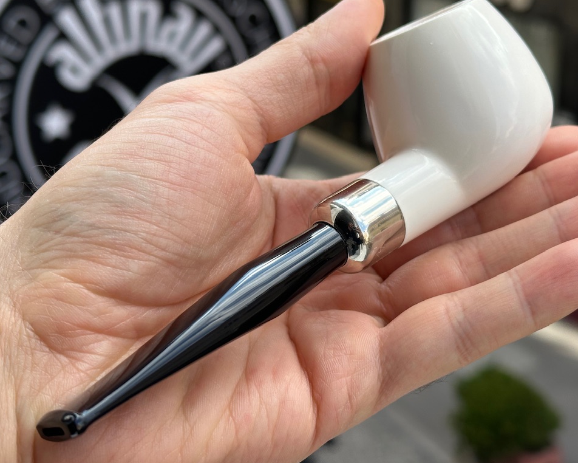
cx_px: 277
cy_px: 199
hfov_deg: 30.0
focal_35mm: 63
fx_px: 1078
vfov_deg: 24.2
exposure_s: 1/1041
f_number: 1.78
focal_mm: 6.86
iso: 64
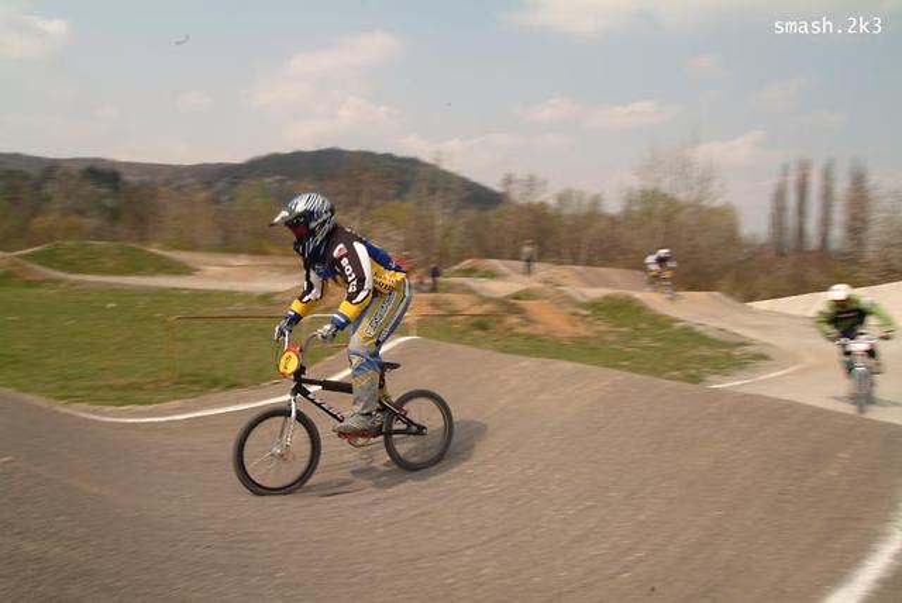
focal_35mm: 26
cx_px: 451
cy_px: 302
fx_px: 639
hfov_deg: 70.4
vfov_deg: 50.5
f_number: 9.5
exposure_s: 1/125
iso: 100
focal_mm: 17
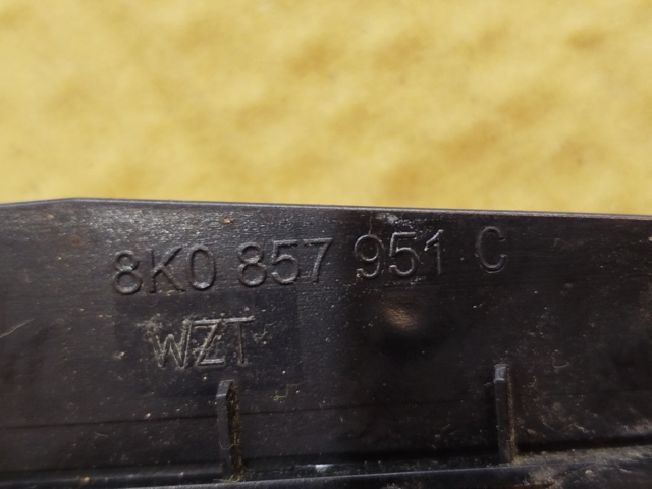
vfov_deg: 30.3
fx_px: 904
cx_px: 326
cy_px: 244
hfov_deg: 39.7
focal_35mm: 48
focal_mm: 5.31
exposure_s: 1/33
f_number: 1.7
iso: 400
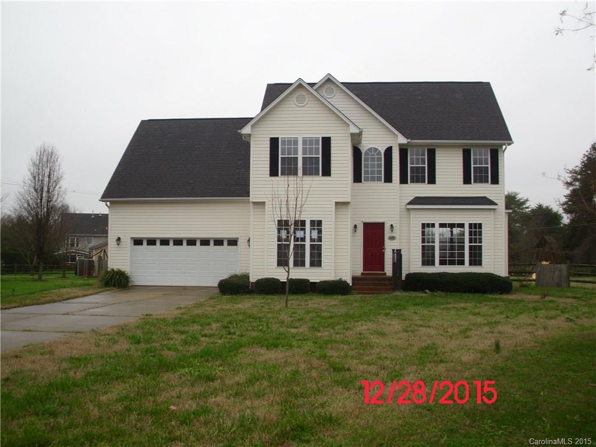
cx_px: 298
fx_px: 654
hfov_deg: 49.0
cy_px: 224
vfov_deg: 37.7
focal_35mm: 38
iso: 50
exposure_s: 1/181
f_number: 2.9
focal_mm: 6.3
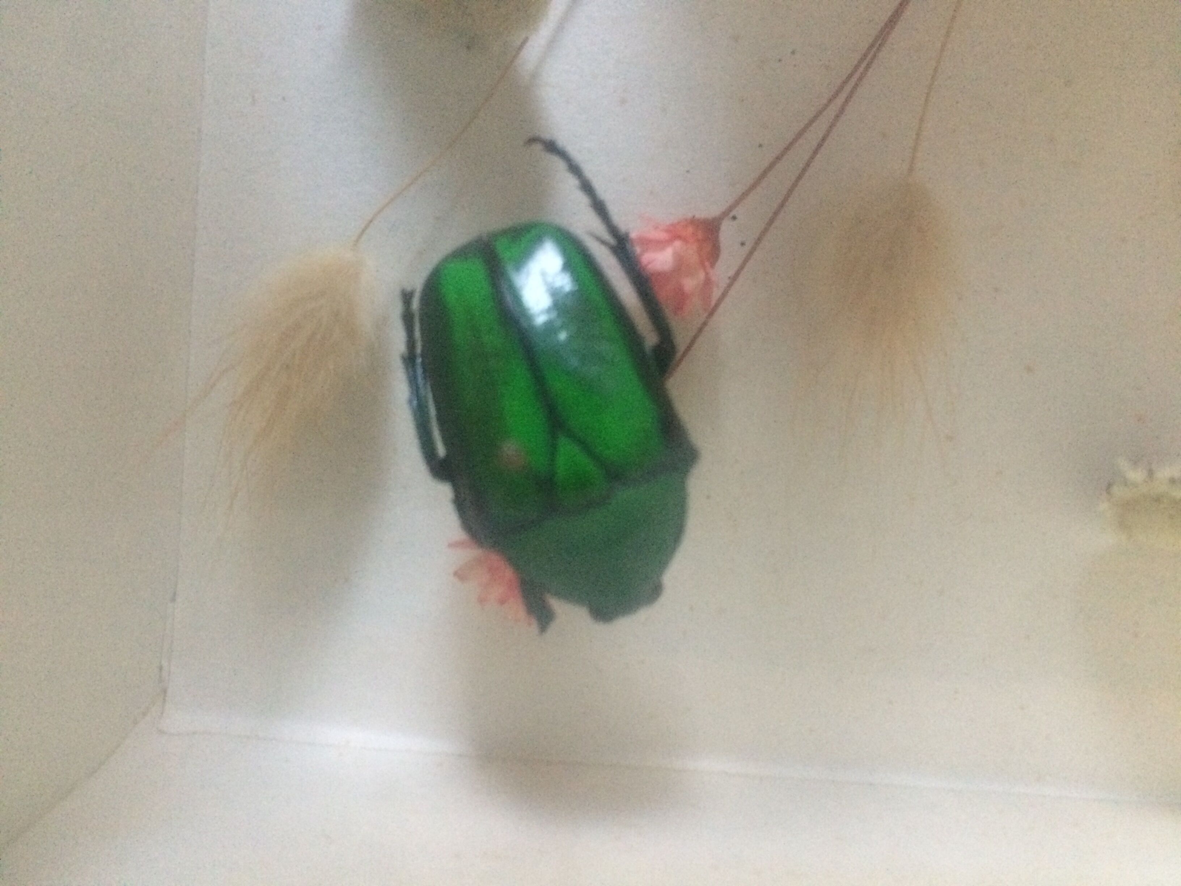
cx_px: 590
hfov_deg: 61.7
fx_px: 989
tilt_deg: -89.1
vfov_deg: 48.2
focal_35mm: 29
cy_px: 443
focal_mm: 4.15
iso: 400
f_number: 2.2
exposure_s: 1/17
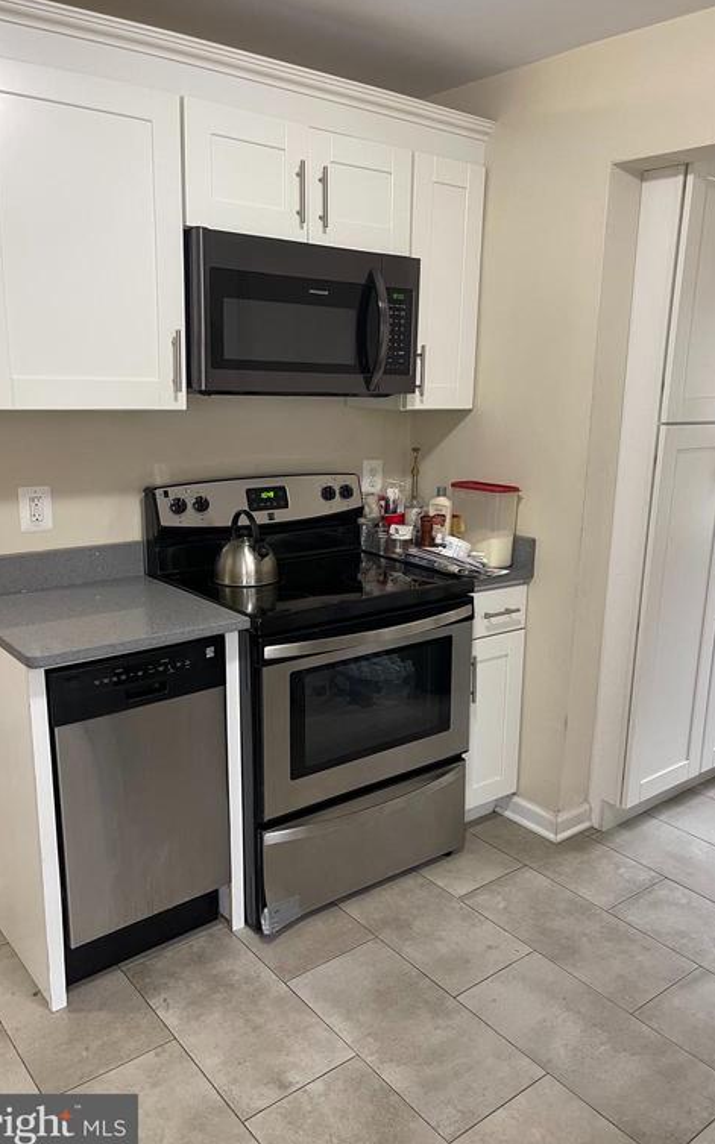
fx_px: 842
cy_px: 574
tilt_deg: -13.7
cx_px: 386
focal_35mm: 27
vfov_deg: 68.4
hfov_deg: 46.0
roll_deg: -1.2
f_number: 1.6
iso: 200
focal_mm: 5.1
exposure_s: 1/60
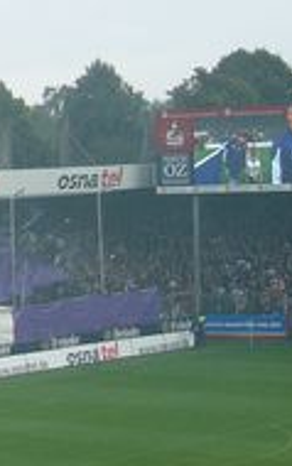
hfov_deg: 8.5
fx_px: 1818
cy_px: 249
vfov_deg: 14.6
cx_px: -390
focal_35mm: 143
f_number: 3.2
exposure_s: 1/125
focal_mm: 7.5
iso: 50
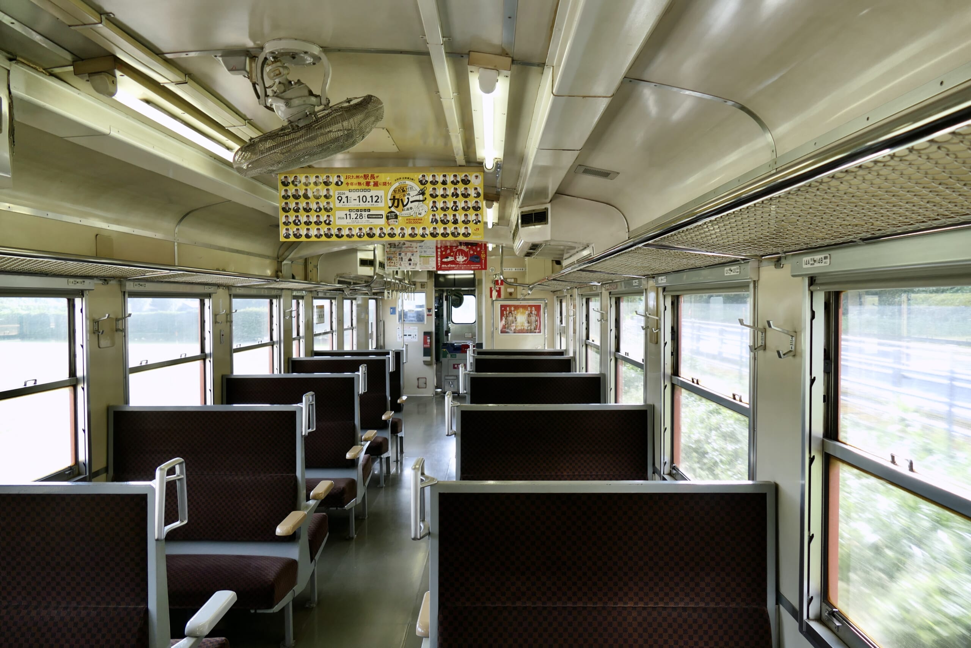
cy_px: 324
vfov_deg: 51.3
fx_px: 674
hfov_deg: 71.5
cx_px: 486
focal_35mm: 25
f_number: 2.8
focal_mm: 9.12
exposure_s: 1/125
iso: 125
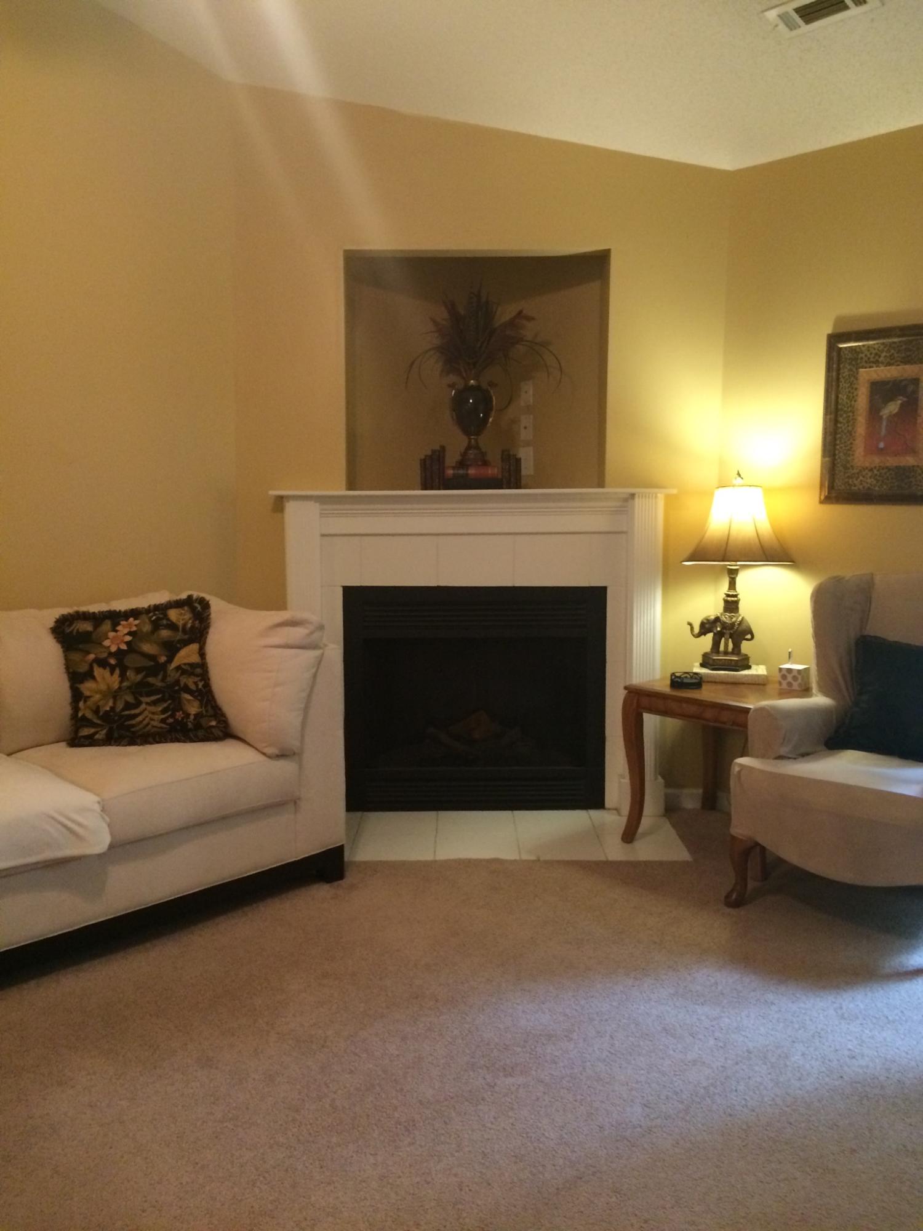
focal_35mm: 29
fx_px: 1031
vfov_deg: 61.7
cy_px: 616
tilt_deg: -7.3
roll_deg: +0.9
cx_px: 462
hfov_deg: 48.2
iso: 320
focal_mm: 4.15
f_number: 2.2
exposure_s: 1/30
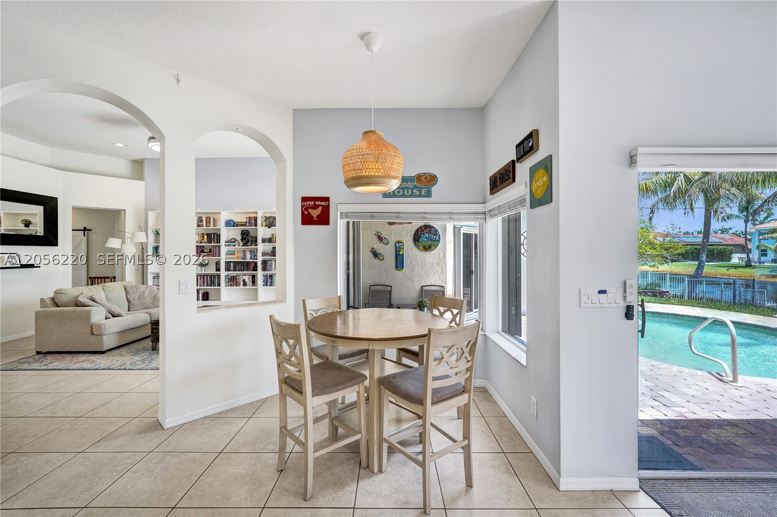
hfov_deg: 104.3
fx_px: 302
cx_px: 388
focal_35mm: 14
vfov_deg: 81.2
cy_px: 258
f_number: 3.5
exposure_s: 1/400
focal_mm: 14
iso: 1250
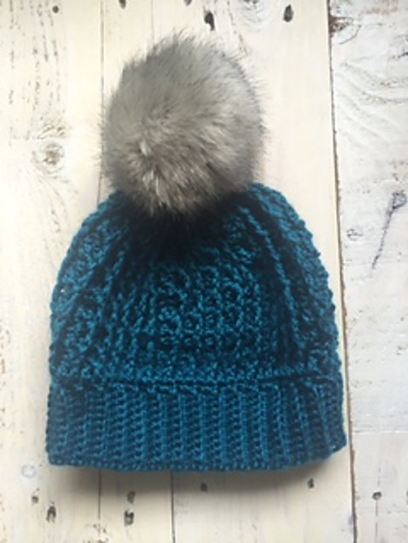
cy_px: 272
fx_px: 456
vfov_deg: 61.7
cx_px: 204
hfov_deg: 48.2
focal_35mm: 29
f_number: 2.2
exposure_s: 1/40
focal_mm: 4.15
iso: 40
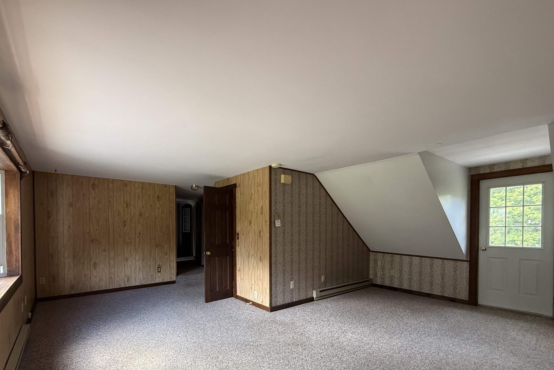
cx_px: 252
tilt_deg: -0.6
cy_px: 234
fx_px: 262
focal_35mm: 17
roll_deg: +0.0
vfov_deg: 69.2
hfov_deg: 93.0
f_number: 2.2
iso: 400
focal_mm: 2.22
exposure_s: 1/95
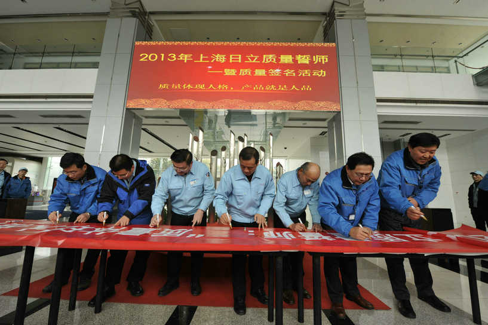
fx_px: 190
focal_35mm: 14
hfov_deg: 104.3
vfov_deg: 81.2
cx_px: 244
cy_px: 162
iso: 800
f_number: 8
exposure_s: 1/100
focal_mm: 14
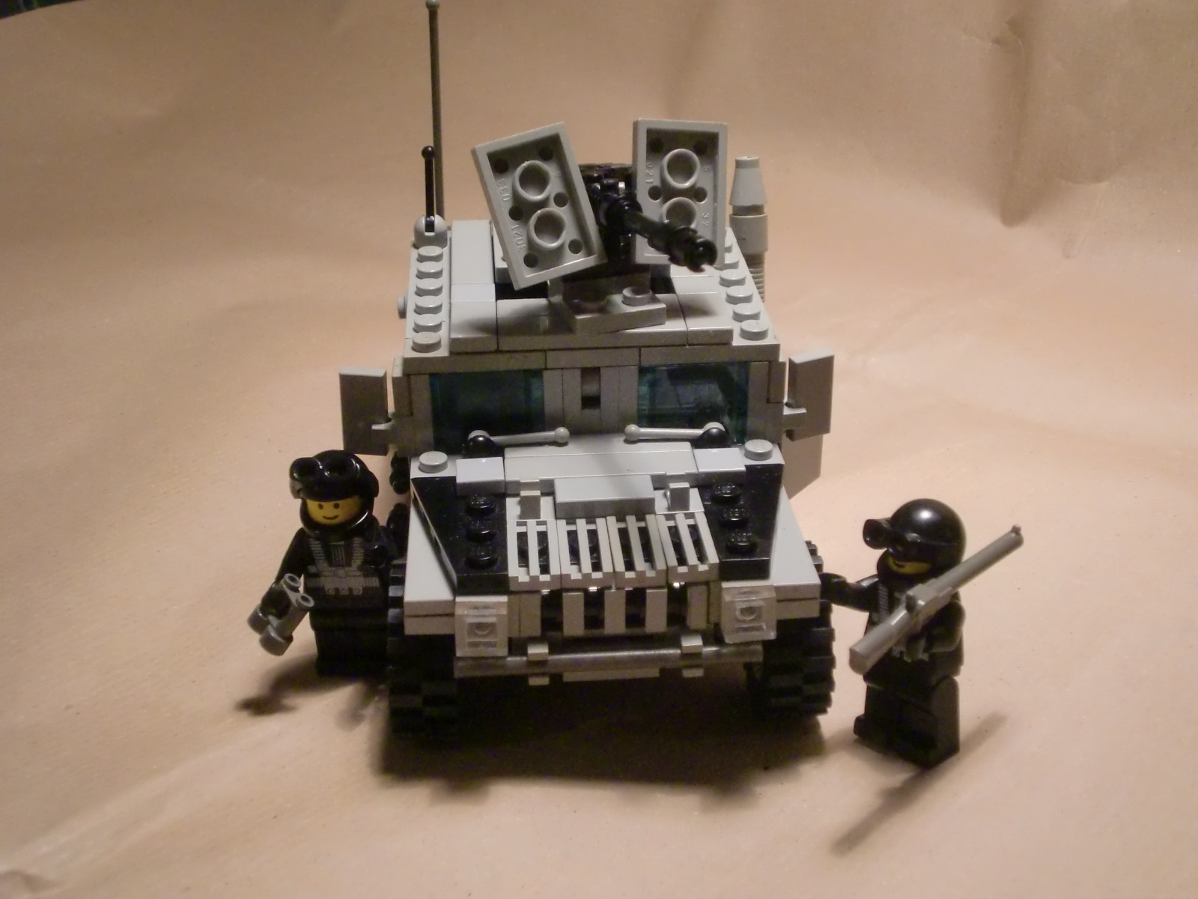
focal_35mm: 48
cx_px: 599
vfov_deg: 30.3
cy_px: 450
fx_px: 1661
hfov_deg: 39.7
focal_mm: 7.91
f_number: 3.4
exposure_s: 1/60
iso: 500
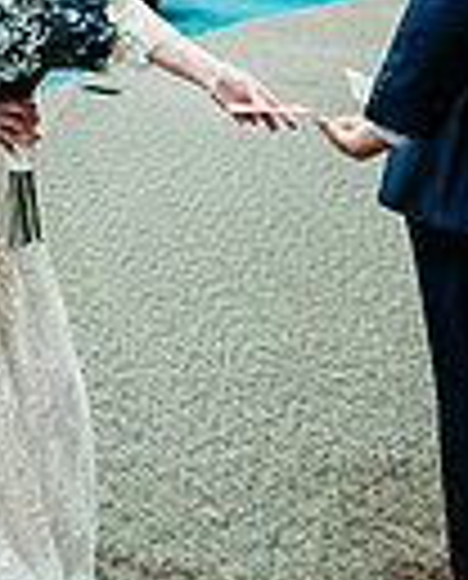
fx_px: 1740
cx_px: 112
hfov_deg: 15.2
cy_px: 218
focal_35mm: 101
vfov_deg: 18.9
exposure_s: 1/100
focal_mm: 24
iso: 2000
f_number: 1.8
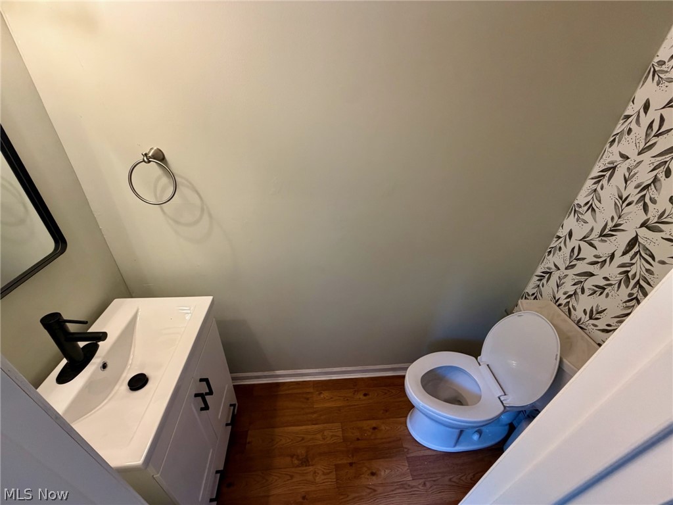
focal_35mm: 14
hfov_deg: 102.1
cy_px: 252
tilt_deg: -32.3
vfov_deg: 85.7
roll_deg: -3.0
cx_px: 336
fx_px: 272
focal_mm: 2.22
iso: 250
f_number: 2.2
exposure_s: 1/120
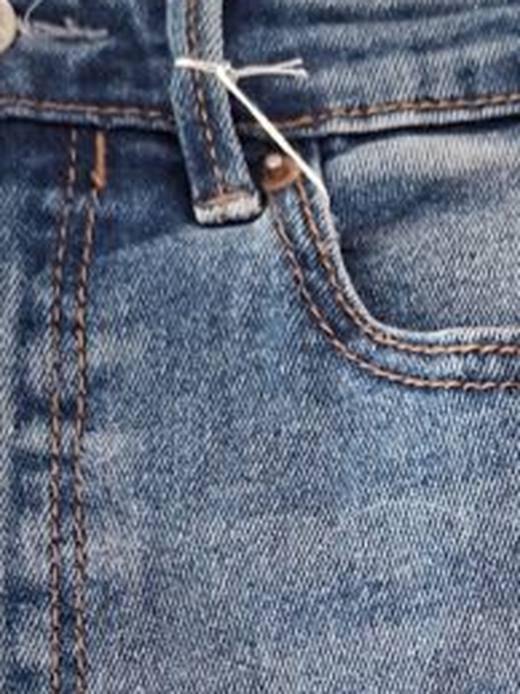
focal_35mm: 71
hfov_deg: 20.2
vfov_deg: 26.0
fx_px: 1423
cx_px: 496
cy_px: 694
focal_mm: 5.54
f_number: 1.8
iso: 400
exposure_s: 1/33
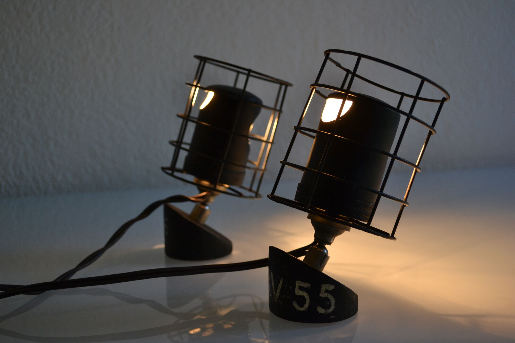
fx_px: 751
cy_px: 172
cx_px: 258
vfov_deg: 25.7
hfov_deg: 37.9
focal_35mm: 52
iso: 400
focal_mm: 35
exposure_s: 1/80
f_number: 5
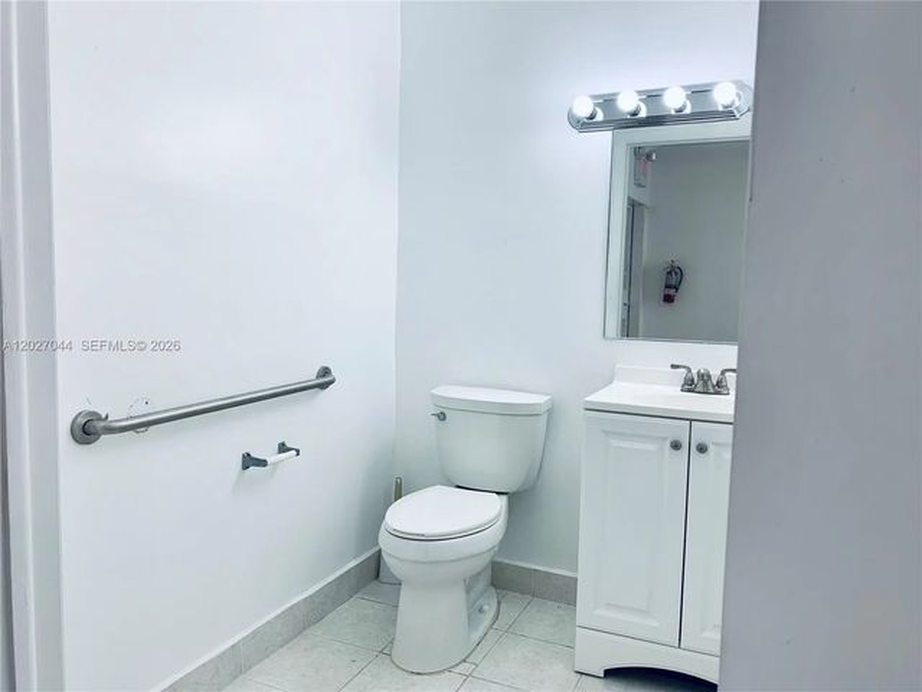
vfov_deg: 53.1
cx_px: 461
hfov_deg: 67.3
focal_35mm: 26
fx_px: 693
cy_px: 346
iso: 40
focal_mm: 4.25
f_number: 1.8
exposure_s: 1/120
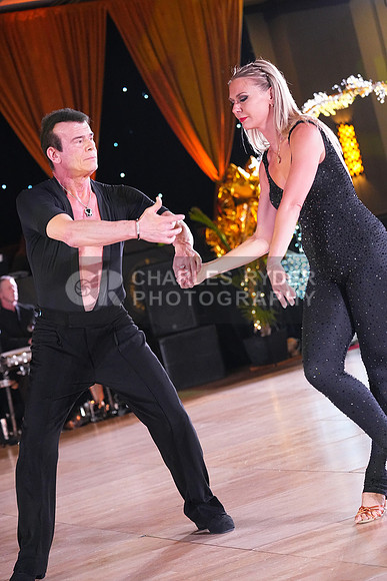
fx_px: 1450
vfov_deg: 22.6
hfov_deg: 15.2
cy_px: 290
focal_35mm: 90
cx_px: 194
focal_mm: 90
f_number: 4
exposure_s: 1/400
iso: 8000
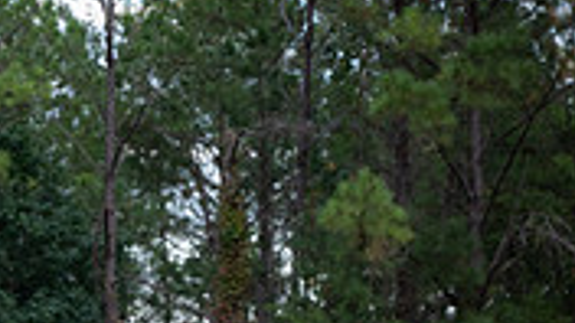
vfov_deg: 5.0
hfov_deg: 8.8
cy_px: 480
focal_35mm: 241
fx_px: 3674
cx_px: -101
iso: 1250
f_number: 4
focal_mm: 70
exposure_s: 1/640
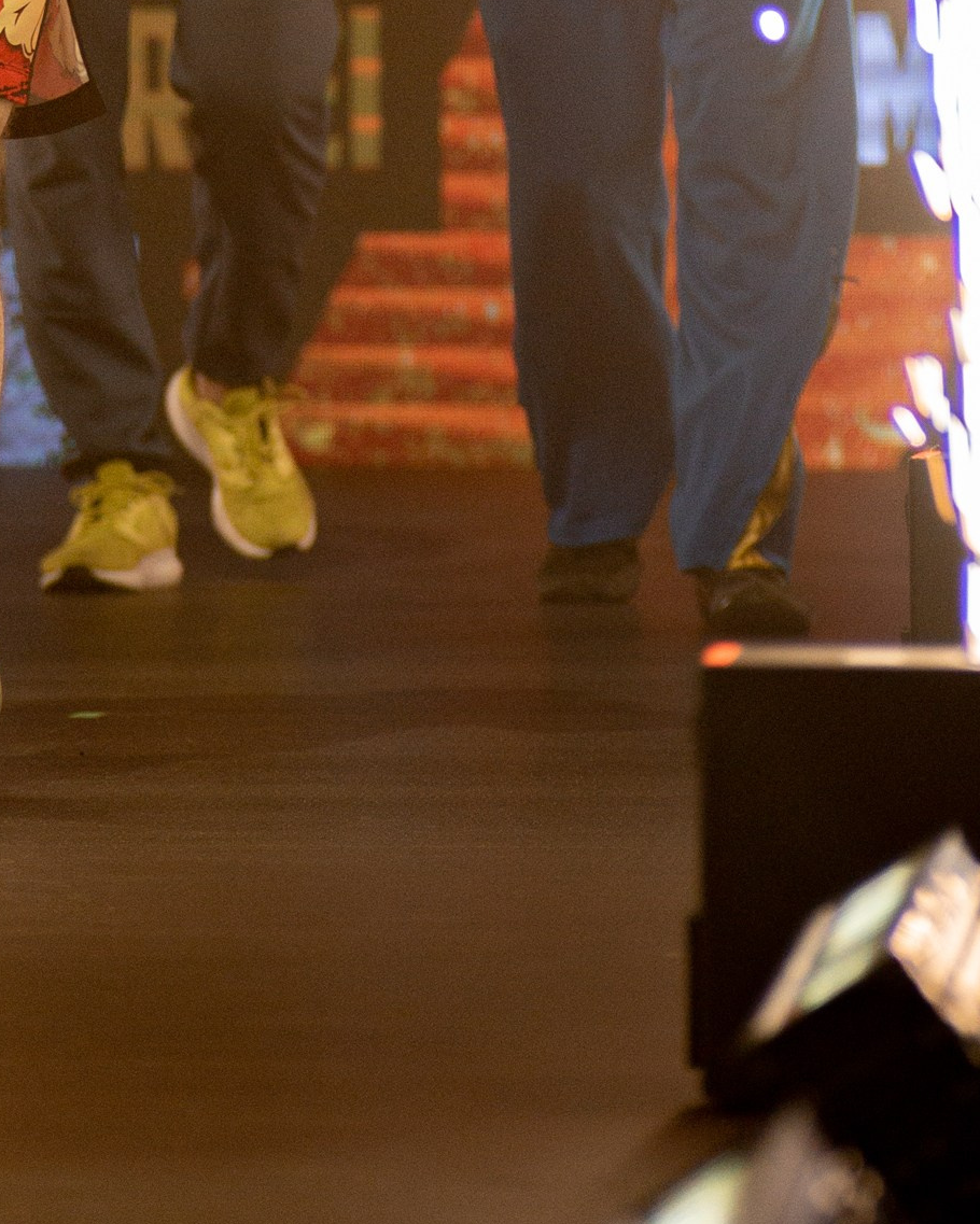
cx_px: -97
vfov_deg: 4.9
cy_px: -393
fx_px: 14136
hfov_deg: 4.0
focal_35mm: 390
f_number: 4
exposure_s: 1/640
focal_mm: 135
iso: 2000
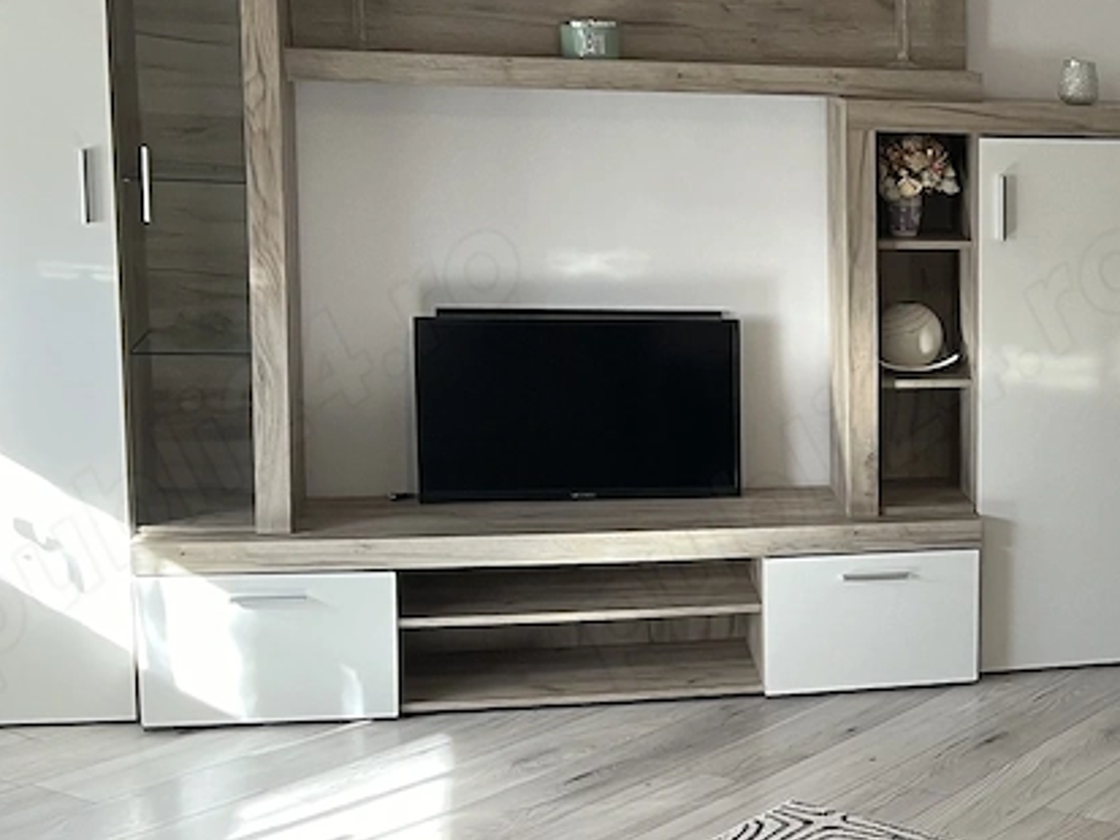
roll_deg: -3.2
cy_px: 493
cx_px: 1180
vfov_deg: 23.3
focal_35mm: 63
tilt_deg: -12.1
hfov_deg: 28.4
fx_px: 2039
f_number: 1.6
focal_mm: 5.1
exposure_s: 1/68
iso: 125
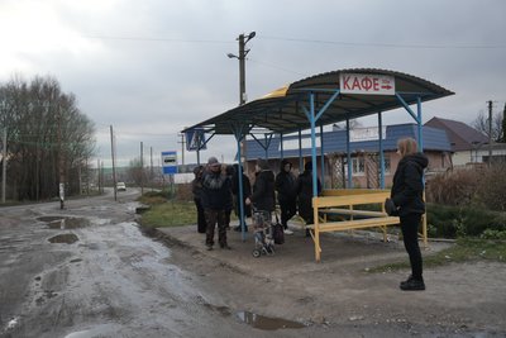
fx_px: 450
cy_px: 169
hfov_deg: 58.7
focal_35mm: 32
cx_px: 253
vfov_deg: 41.1
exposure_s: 1/50
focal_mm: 32
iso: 160
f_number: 2.8
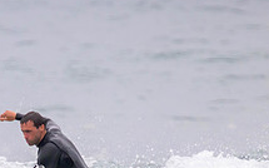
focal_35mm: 2204
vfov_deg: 0.6
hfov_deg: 1.0
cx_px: 19
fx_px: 16145
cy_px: 214
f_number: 11
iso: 1250
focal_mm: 800
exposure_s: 1/2000
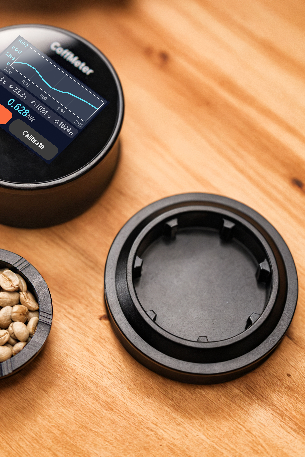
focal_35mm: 88
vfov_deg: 22.9
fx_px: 1118
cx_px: 97
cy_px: 126
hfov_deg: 15.5
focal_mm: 50
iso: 400
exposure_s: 1/100
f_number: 2.2
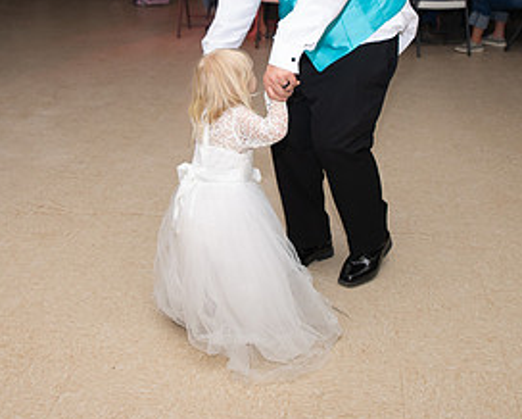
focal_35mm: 52
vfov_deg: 28.3
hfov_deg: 36.0
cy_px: 64
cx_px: 249
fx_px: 804
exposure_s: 1/125
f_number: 3.5
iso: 800
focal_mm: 26
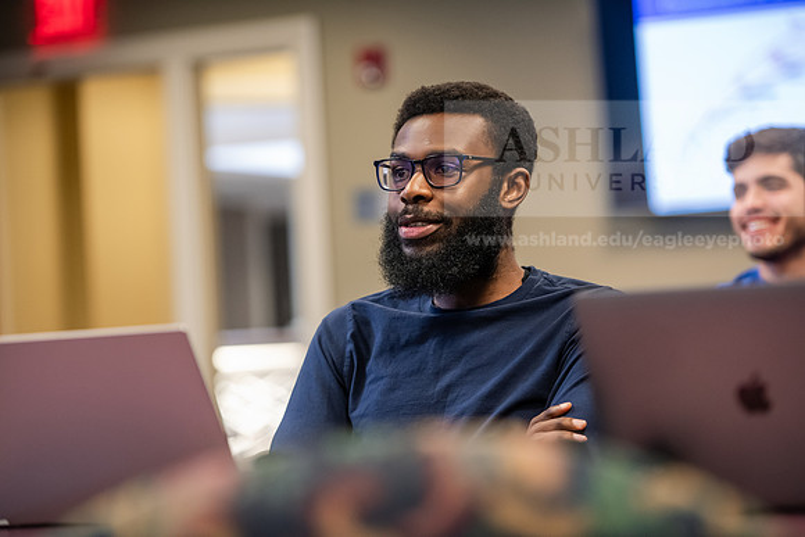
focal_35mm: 122
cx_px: 402
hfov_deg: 16.8
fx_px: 2729
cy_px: 268
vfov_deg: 11.2
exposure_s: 1/200
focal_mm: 122
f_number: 2.8
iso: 2500
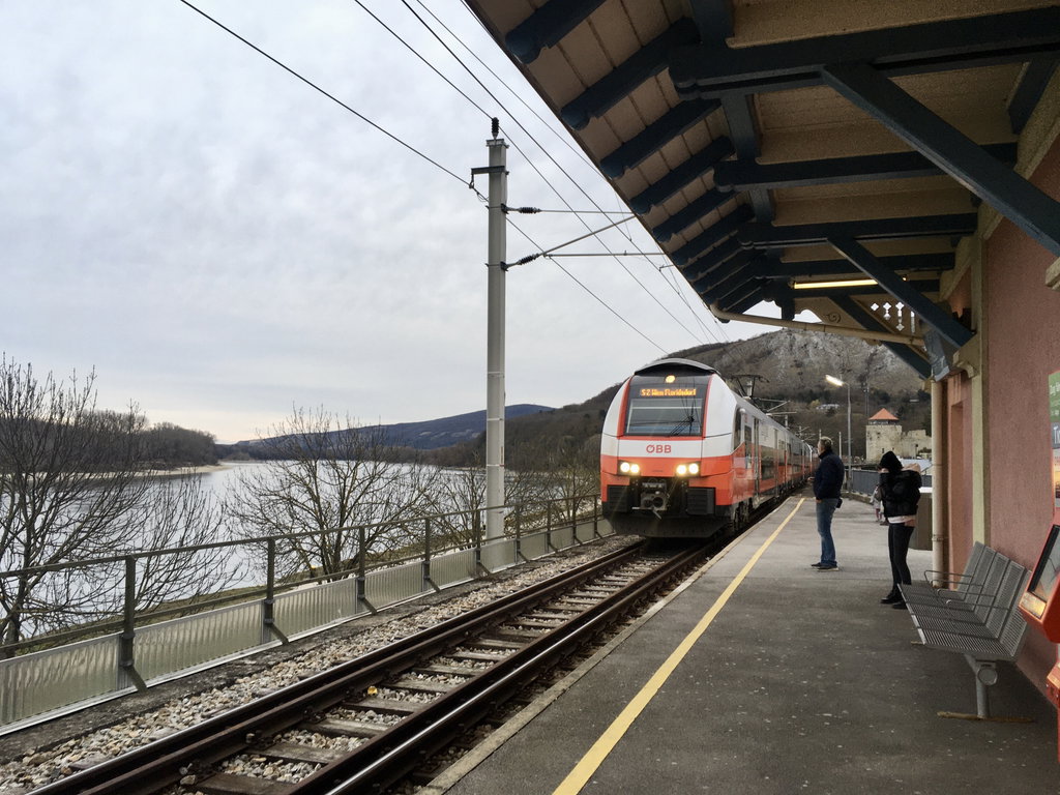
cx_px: 530
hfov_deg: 61.7
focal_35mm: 29
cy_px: 398
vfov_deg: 48.2
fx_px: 888
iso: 32
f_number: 2.2
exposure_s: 1/100
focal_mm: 4.15
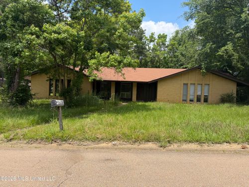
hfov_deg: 71.6
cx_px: 124
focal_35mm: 24
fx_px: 173
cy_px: 94
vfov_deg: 56.8
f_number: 1.78
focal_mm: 6.76
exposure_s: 1/4167
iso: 100
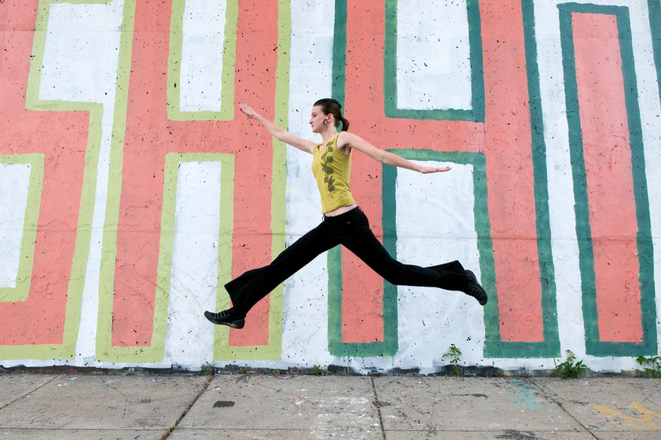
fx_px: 551
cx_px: 330
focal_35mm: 30
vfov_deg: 43.6
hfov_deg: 61.9
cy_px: 220
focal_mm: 20
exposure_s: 1/800
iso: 500
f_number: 4
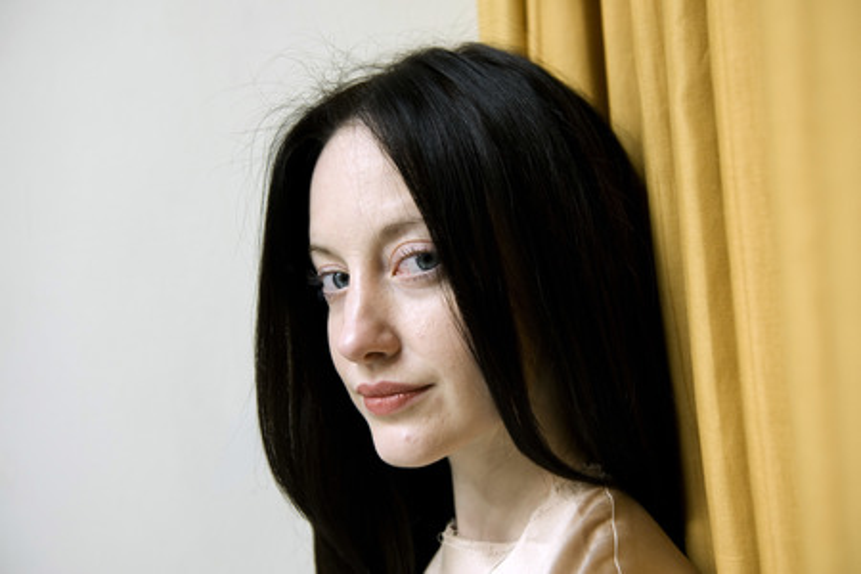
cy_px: 287
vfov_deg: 31.9
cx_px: 430
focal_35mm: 42
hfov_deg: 46.4
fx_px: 1004
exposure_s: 1/200
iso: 800
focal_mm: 42
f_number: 4
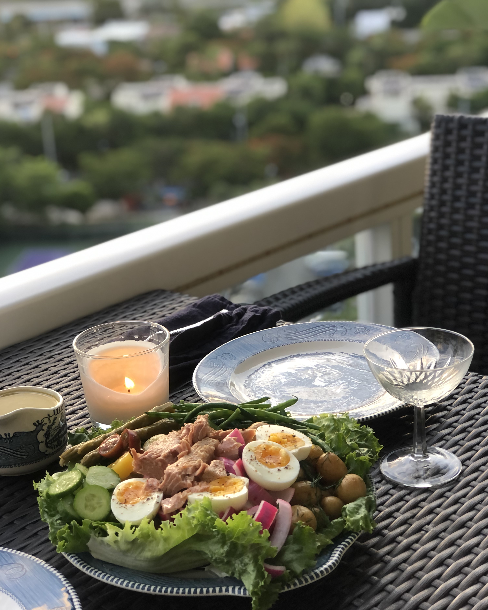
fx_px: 1083
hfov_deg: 25.4
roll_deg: +3.1
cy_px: 303
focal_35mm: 60
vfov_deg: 31.5
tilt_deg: -21.0
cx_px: 243
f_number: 2.8
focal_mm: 6.6
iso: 25
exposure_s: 1/30
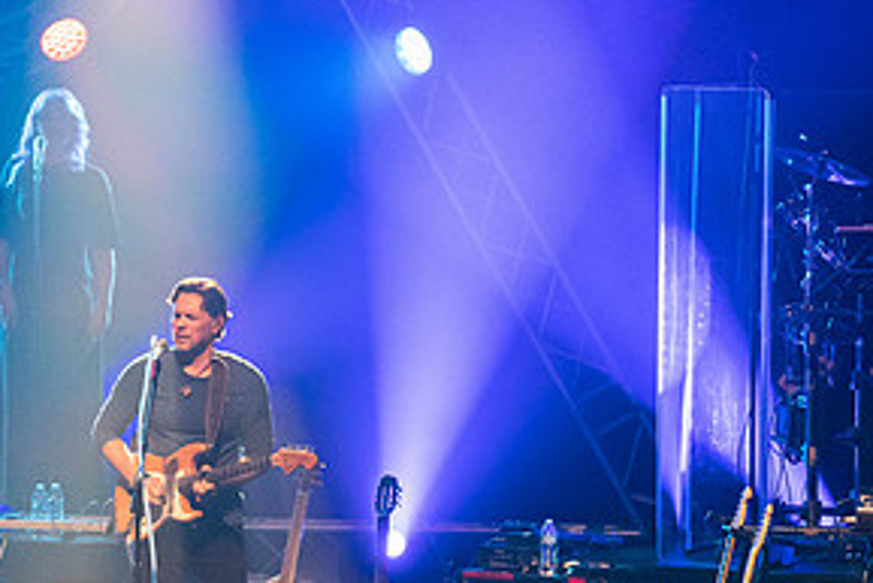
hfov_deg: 5.1
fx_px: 9753
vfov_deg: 3.4
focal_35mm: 402
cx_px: 299
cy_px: 298
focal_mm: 200
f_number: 5.6
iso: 8000
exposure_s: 1/250
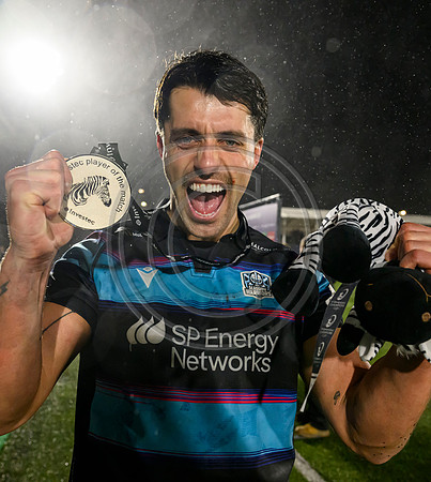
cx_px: 207
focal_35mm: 32
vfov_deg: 53.1
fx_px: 481
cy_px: 241
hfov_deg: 48.3
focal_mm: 24
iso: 5000
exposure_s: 1/1250
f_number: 4.5
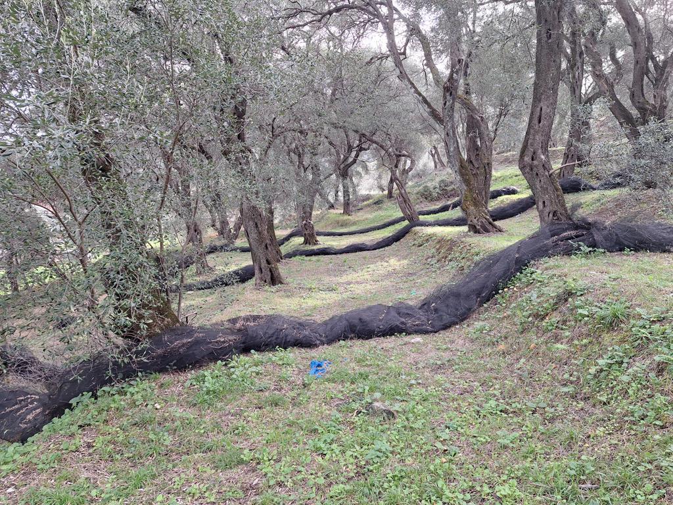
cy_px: 252
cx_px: 336
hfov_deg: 73.9
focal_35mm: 23
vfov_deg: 58.9
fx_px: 447
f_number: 1.8
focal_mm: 5.54
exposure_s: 1/100
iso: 50
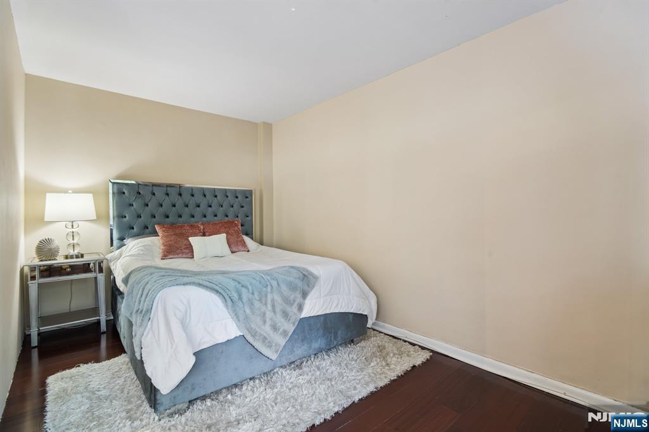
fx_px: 288
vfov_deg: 73.7
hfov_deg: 96.8
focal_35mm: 16
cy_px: 216
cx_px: 324
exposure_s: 1/5
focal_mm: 16
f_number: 8
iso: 400
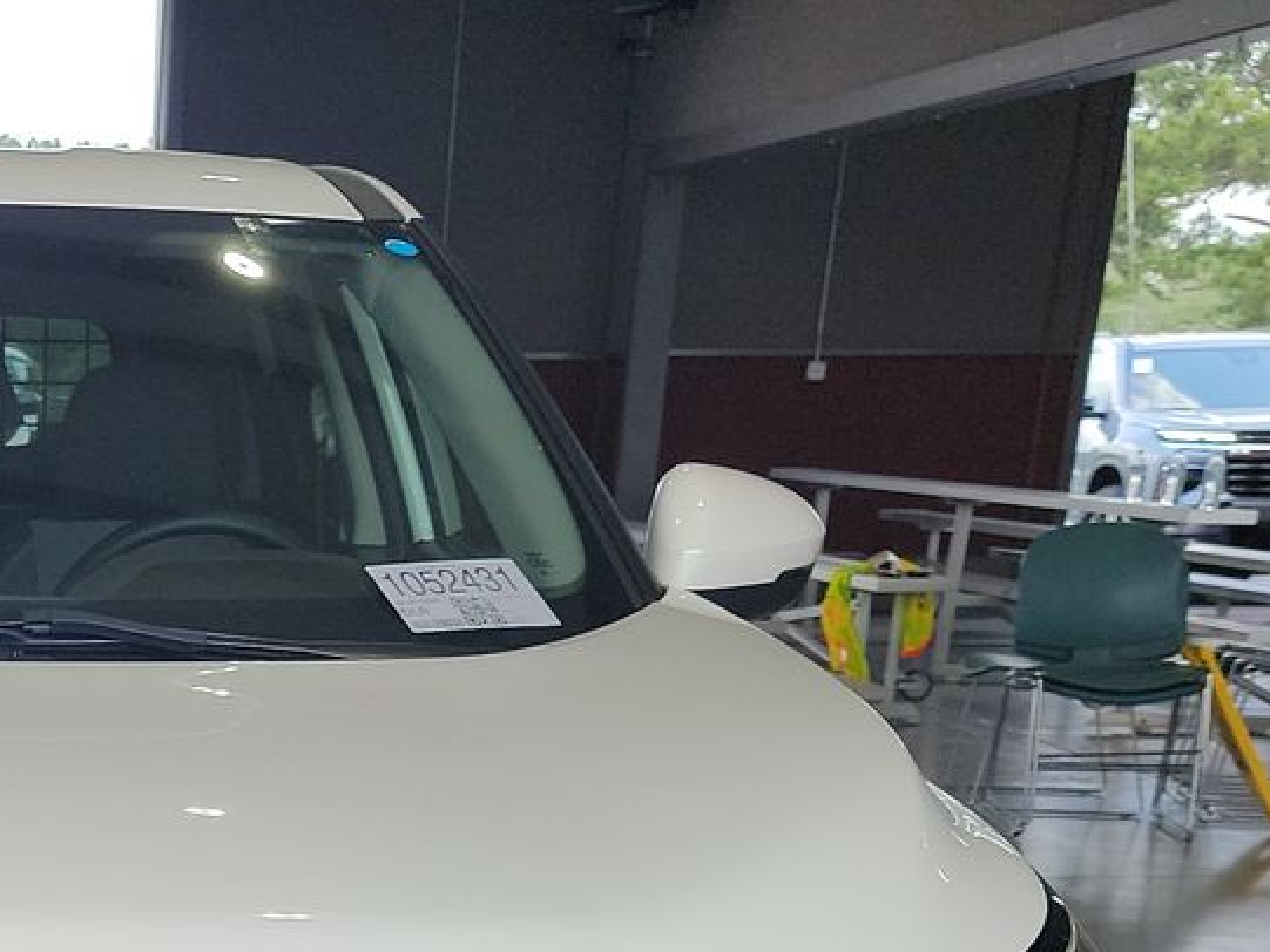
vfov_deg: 19.4
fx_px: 2605
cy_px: 1163
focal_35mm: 71
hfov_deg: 25.0
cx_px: -207
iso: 50
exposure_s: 1/137
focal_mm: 6.7
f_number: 1.8
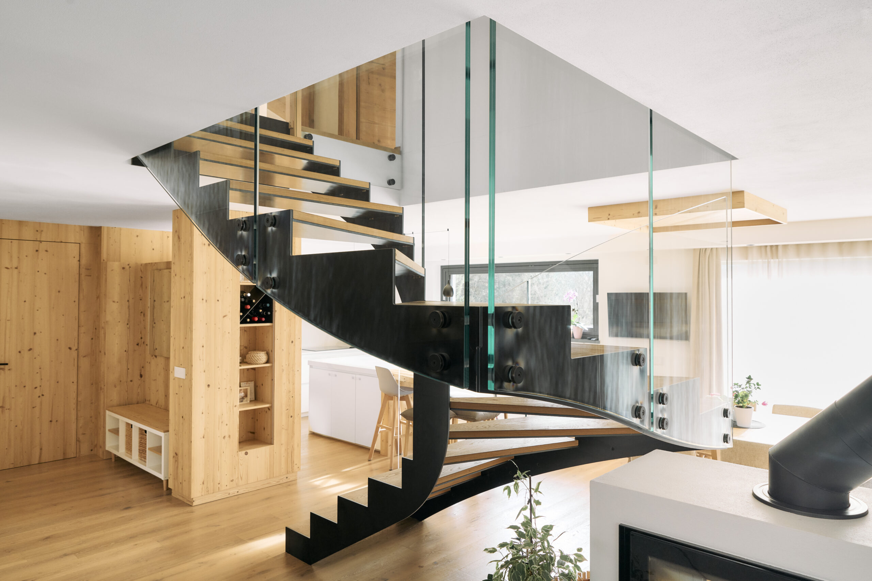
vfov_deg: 53.1
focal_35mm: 24
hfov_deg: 73.7
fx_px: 581
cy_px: 290
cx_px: 436
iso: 640
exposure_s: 1/20
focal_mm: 24
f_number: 6.3
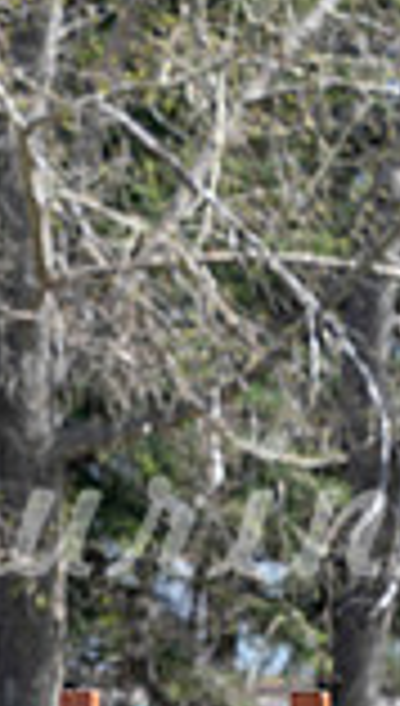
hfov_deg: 1.2
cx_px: -791
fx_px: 18951
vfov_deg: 2.1
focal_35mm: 1011
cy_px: 785
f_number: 5.6
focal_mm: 262
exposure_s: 1/400
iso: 100
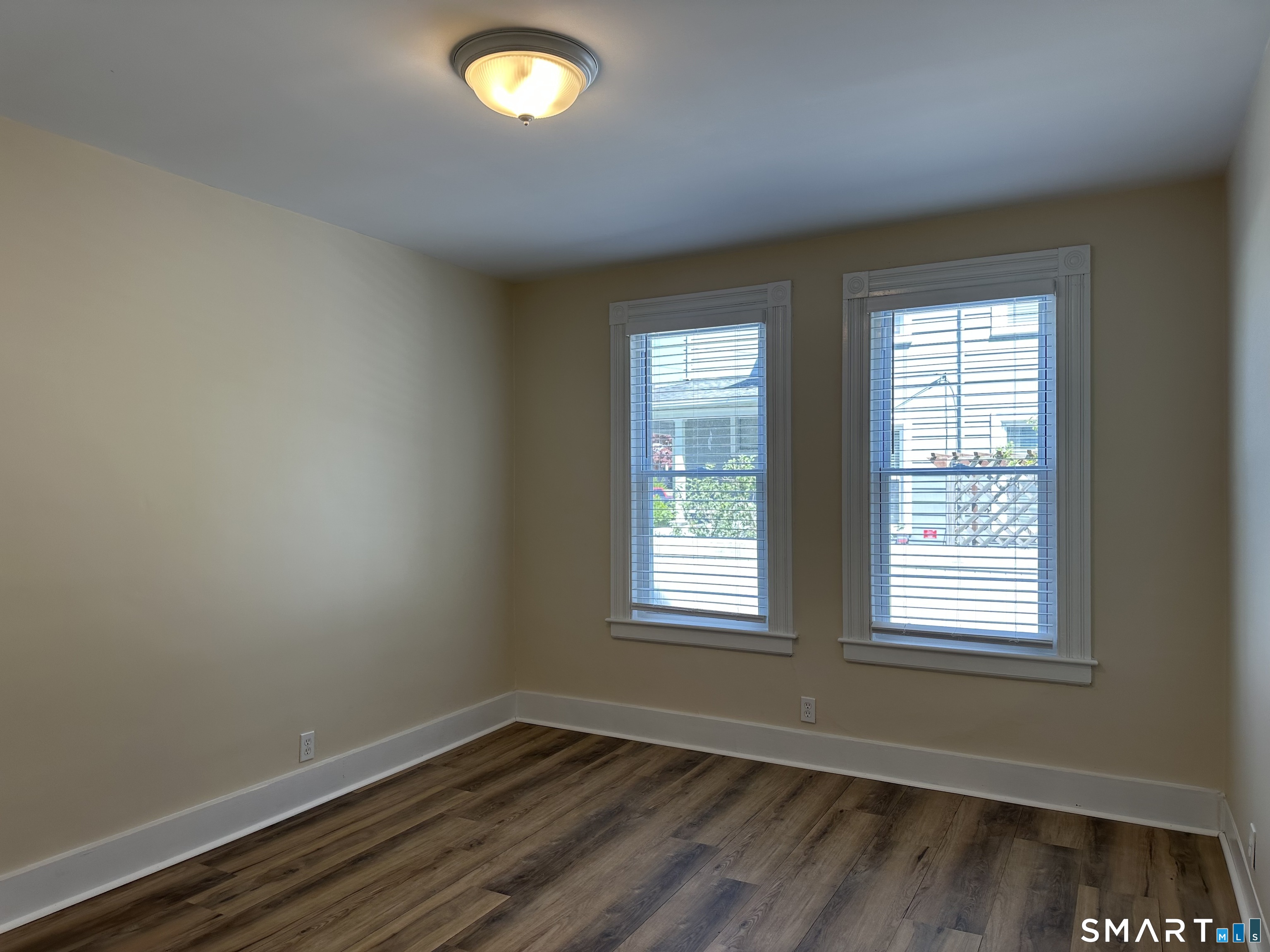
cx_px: 635
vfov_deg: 56.8
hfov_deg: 71.6
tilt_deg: +0.8
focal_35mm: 24
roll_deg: +0.2
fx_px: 881
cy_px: 476
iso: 80
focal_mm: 6.86
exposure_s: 1/197
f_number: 1.78
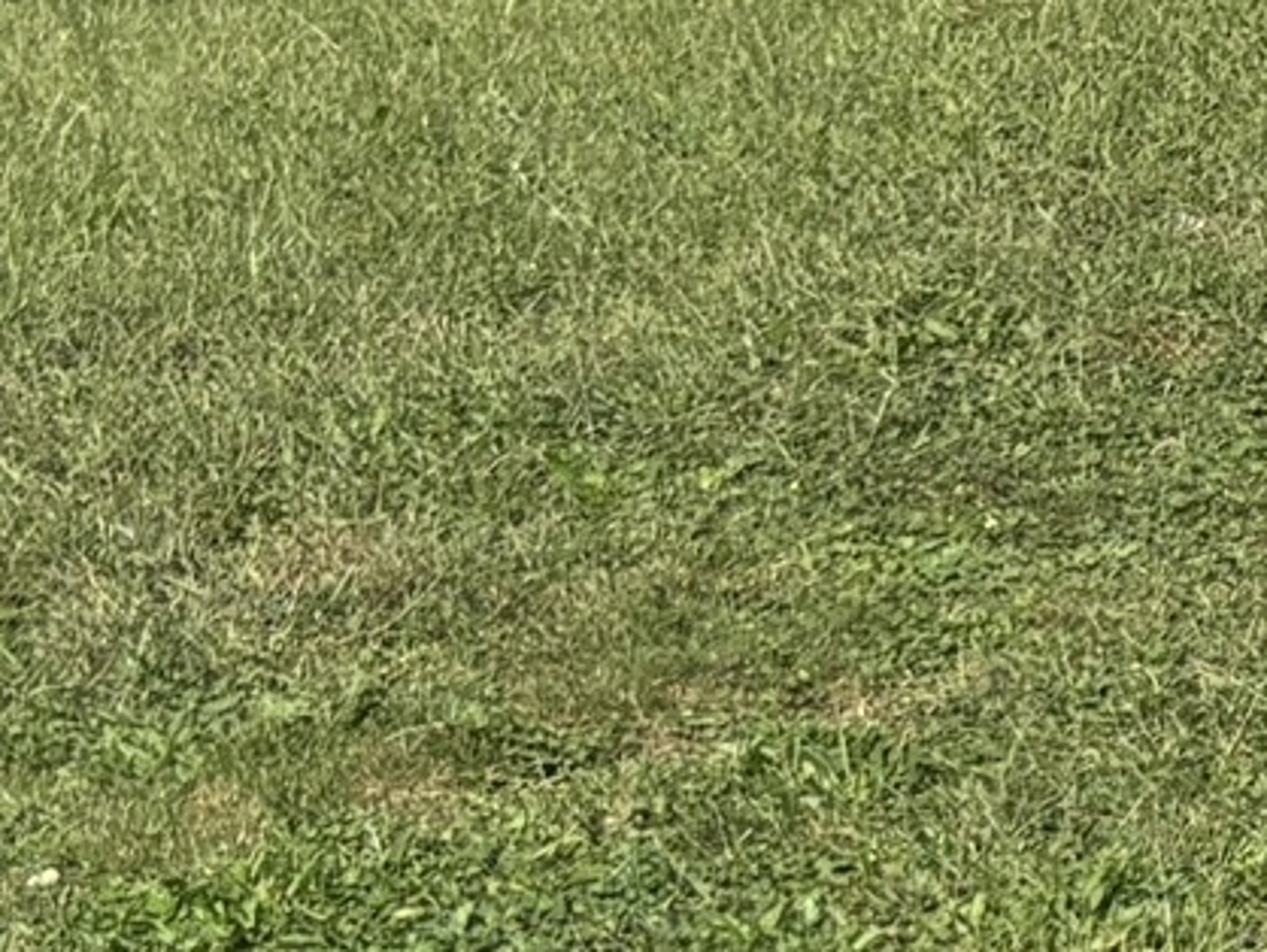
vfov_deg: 7.8
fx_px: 6995
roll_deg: -1.8
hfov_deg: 8.7
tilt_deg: -2.6
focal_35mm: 191
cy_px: 36
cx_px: 3649
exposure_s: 1/3413
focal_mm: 5.96
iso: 50
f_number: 1.6
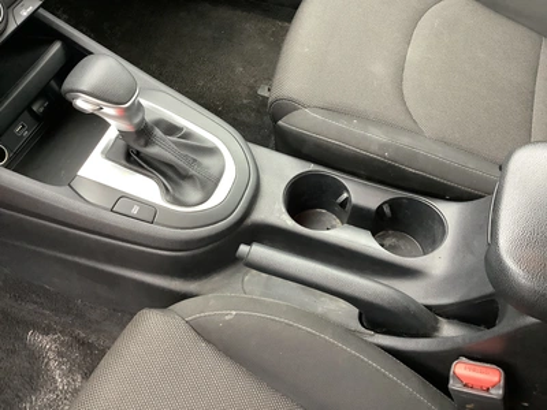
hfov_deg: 58.4
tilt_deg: -59.9
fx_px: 490
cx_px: 274
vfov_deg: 45.4
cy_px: 205
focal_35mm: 31
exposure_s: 1/60
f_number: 2.4
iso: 320
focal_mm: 3.3
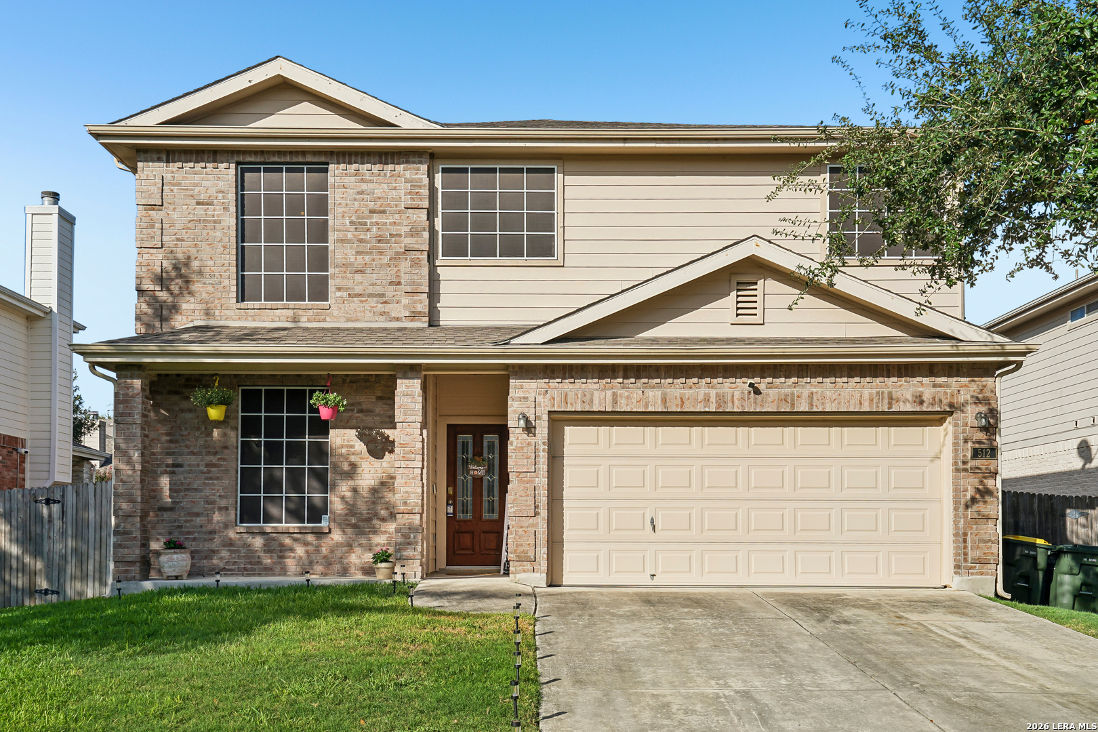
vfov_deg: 38.9
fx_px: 1037
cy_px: 366
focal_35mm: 34
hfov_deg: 55.8
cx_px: 549
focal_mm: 34
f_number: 9
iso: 200
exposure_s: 1/500
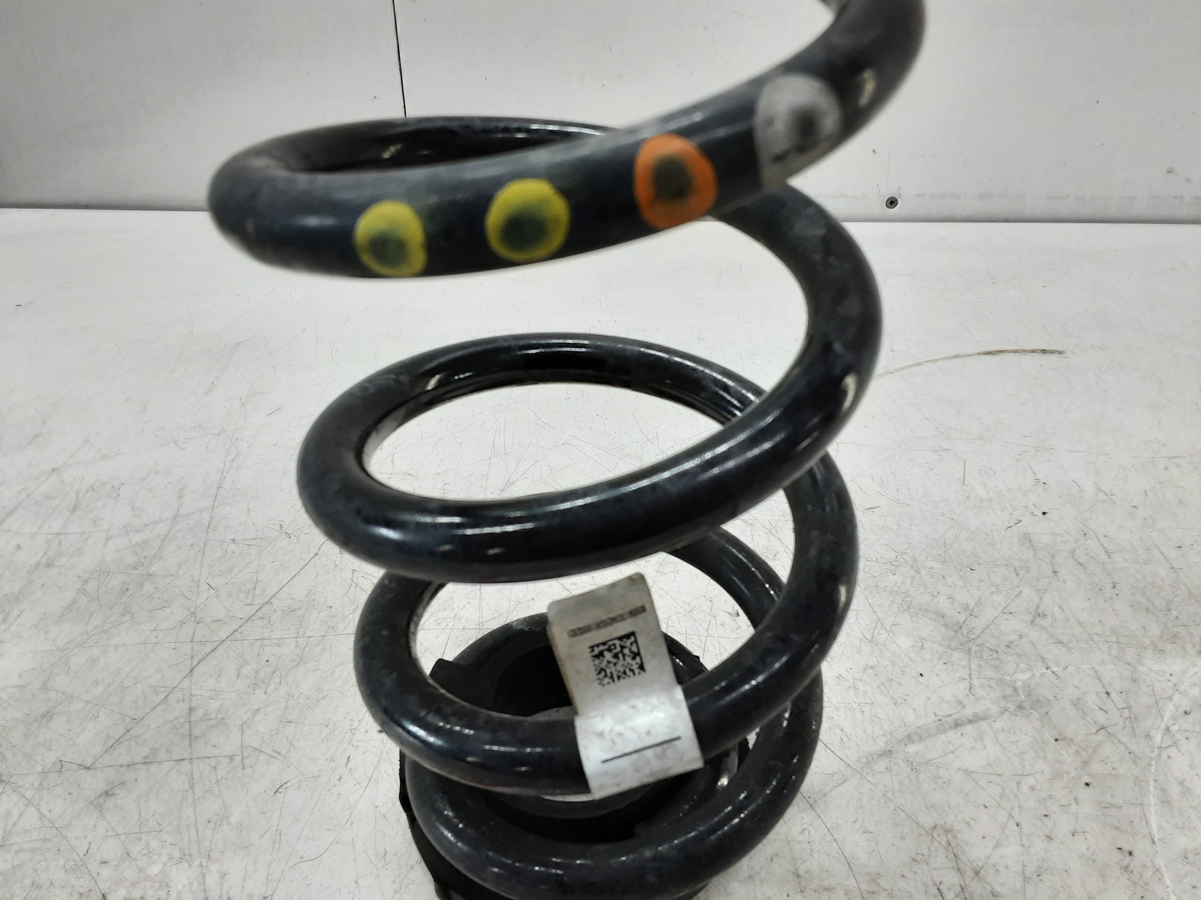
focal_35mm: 27
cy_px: 450
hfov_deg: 65.3
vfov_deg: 51.4
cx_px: 600
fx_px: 937
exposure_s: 1/50
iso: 64
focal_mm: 2.91
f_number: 1.9
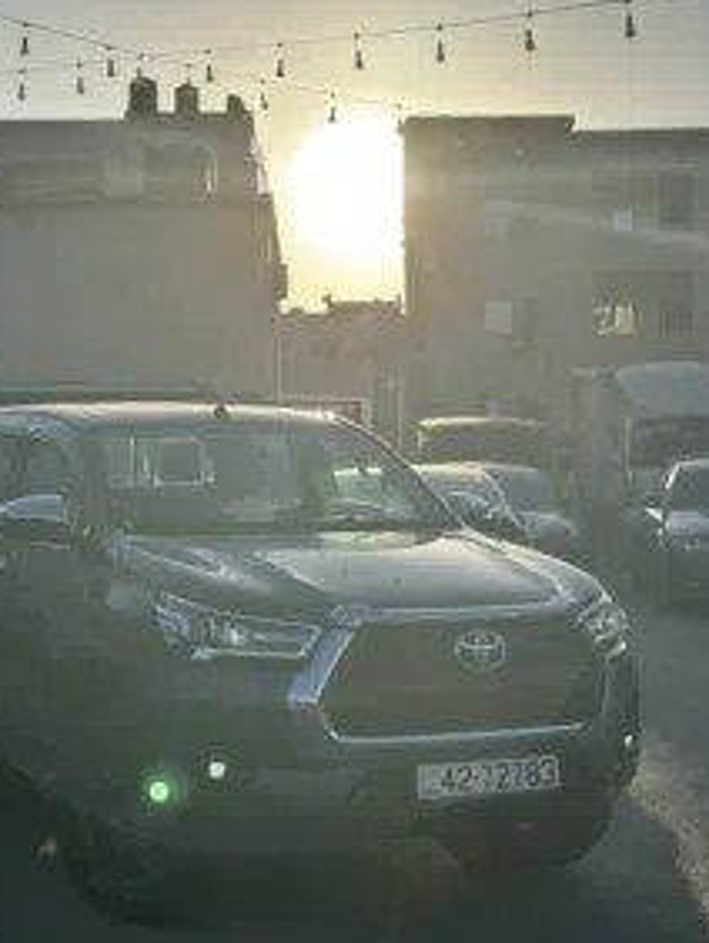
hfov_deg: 21.6
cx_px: 264
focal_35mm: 68
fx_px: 1854
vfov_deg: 28.5
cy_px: 472
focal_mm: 6.86
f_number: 1.78
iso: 100
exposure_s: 1/18868
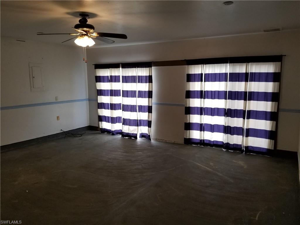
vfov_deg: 53.1
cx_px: 150
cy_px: 112
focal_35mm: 26
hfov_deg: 67.3
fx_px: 225
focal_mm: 4.3
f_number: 1.7
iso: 64
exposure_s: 1/60
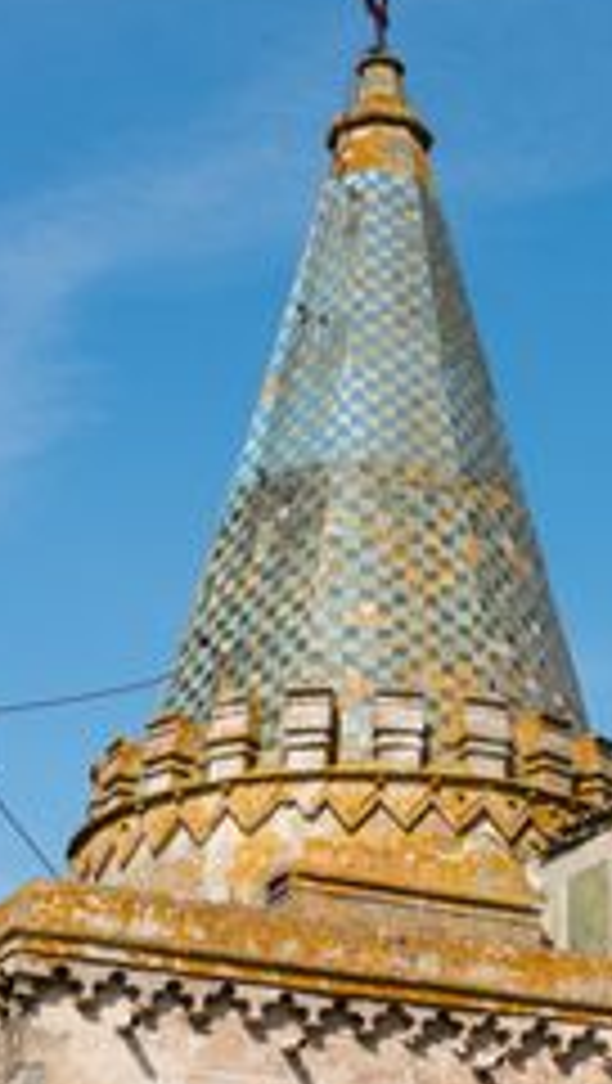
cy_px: 868
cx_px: 598
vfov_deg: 21.5
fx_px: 2820
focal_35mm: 98
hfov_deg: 12.3
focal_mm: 44
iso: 200
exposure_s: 1/125
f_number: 22
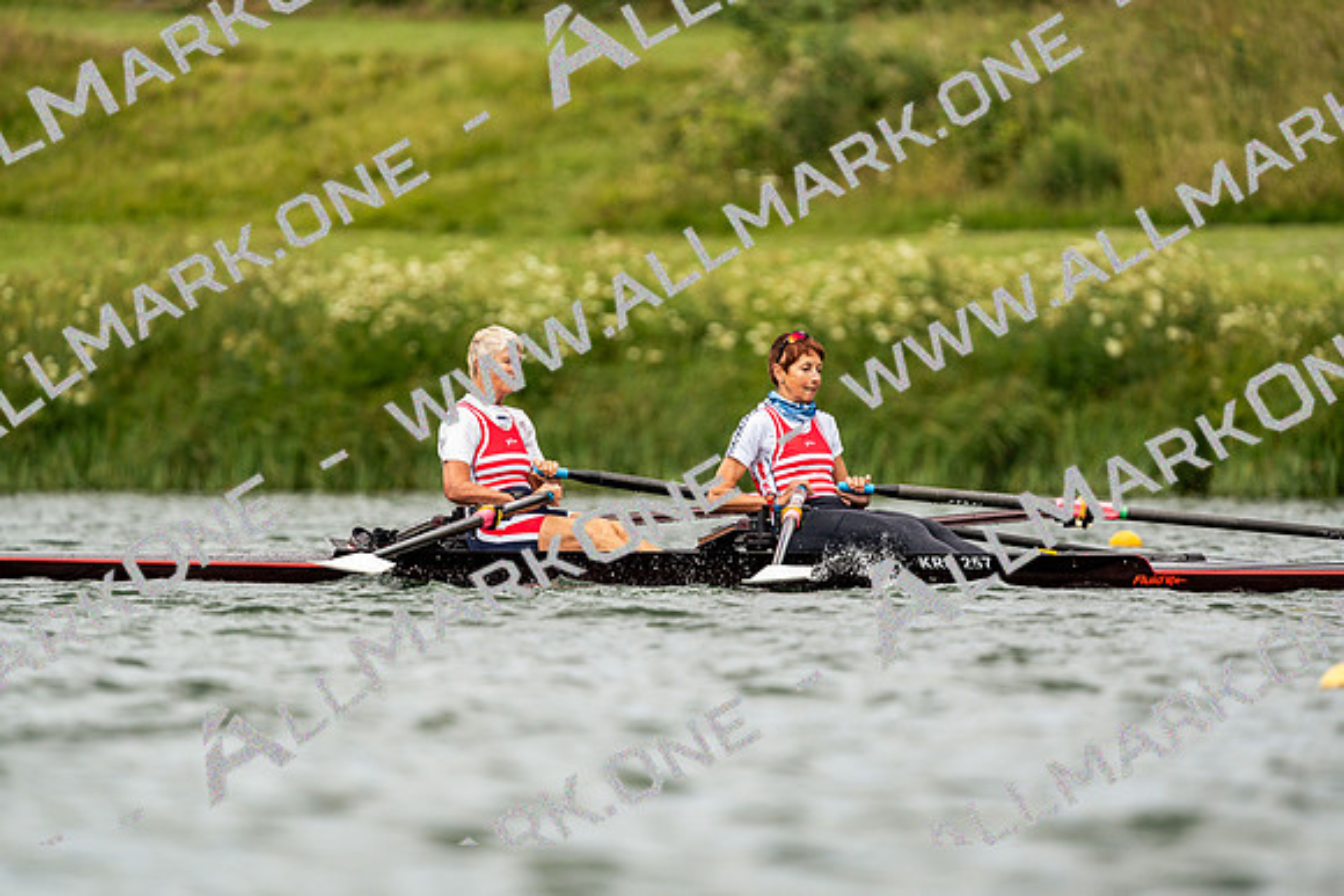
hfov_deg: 3.4
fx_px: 22404
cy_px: 448
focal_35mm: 600
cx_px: 672
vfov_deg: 2.3
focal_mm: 600
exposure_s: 1/2000
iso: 500
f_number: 6.3
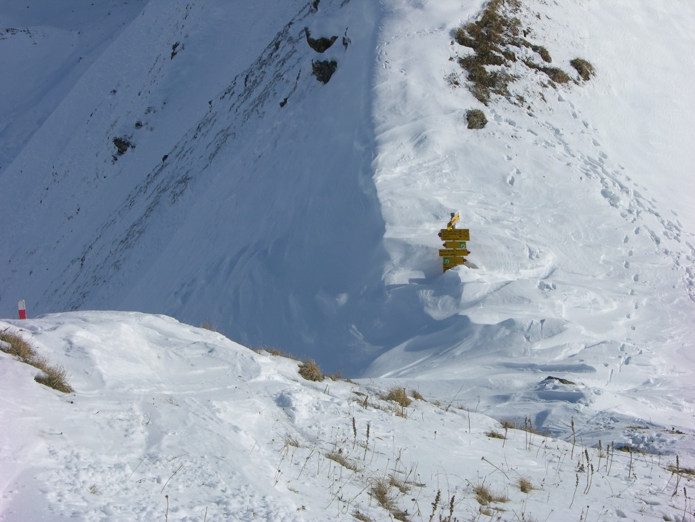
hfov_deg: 23.8
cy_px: 261
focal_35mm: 82
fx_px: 1646
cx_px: 348
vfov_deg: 18.0
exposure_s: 1/461
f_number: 6.2
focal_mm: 21
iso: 50
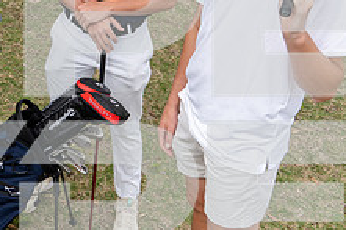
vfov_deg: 21.0
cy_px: 15
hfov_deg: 29.6
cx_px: -6
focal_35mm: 63
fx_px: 605
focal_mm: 24
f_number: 9
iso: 400
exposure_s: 1/250
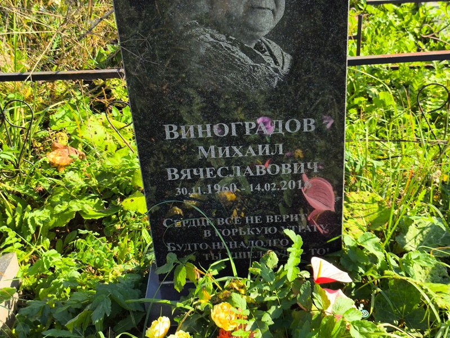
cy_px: 169
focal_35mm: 50
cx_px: 225
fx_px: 650
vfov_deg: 29.1
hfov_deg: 38.2
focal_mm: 4.71
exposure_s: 1/484
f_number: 1.7
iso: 50
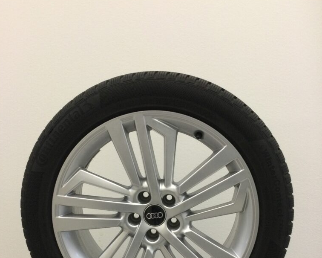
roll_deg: +1.9
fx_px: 391
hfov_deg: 44.8
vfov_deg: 35.4
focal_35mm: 41
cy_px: 206
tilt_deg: -11.6
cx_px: 160
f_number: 2.4
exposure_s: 1/33
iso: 125
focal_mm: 3.3
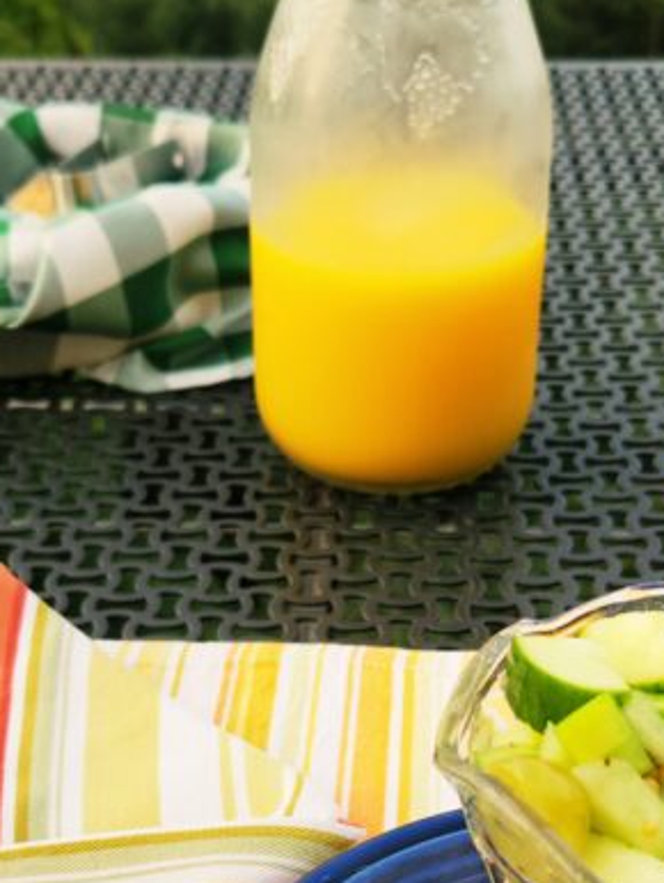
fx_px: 1558
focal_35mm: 61
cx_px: 330
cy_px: 638
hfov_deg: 24.1
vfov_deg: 31.2
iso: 20
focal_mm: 5.4
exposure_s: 1/238
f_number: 1.8
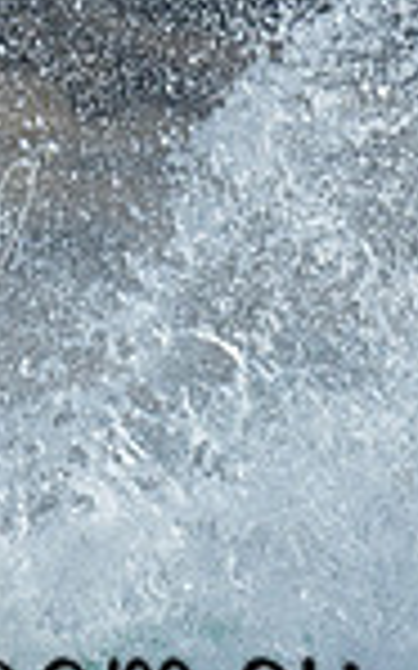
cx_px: -475
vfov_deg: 0.5
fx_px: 79400
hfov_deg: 0.3
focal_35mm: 4352
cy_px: 318
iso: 360
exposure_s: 1/2000
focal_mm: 800
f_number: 6.3
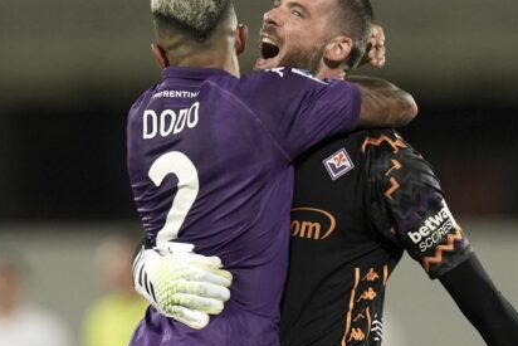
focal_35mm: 746
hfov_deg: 2.8
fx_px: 10737
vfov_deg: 1.8
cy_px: 230
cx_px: 311
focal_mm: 400
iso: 2000
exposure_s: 1/1600
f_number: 3.2
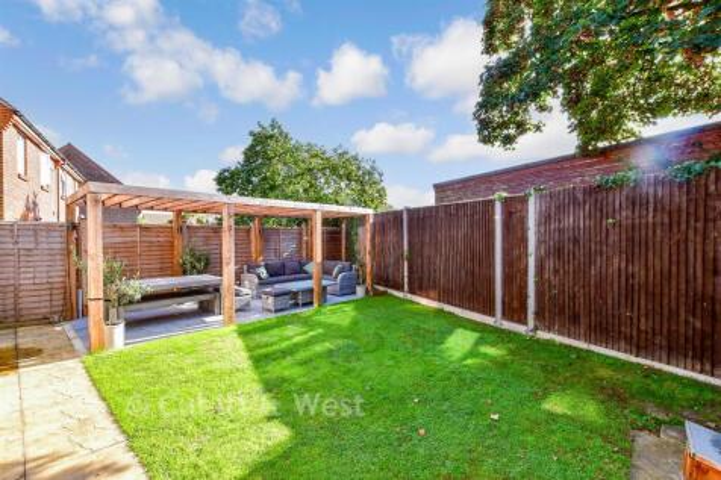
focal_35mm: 15
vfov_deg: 77.3
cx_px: 360
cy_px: 240
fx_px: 300
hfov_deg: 100.4
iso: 200
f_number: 8
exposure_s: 1/100
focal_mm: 10
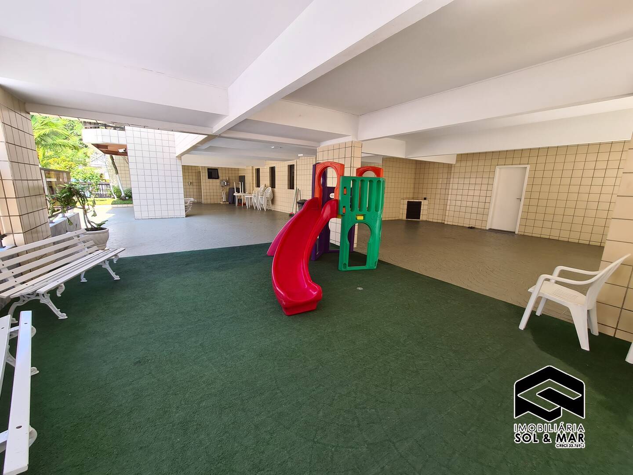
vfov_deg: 89.9
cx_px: 316
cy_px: 238
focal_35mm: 13
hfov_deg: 106.2
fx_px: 238
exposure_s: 1/149
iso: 50
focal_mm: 2.2
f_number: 2.2
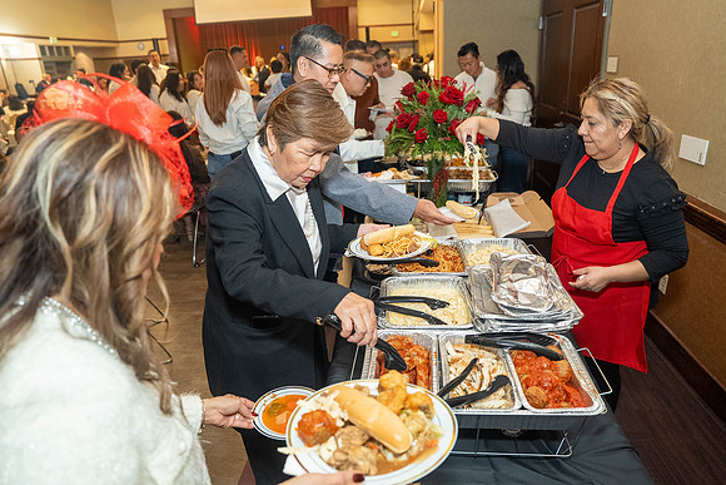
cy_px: 242
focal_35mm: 24
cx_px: 363
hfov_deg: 73.7
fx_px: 484
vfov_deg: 53.2
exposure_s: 1/100
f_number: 3.5
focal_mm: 24
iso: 1600
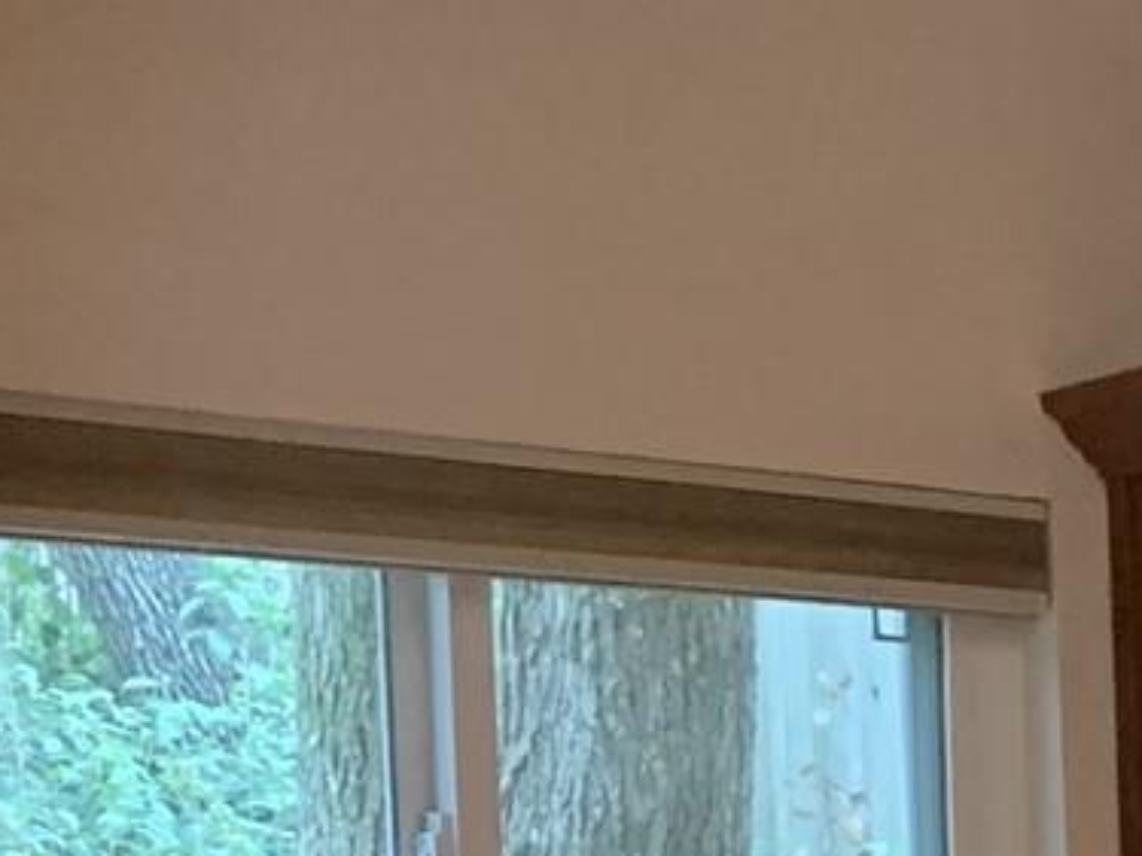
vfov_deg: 9.5
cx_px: 2080
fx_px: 4683
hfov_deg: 12.6
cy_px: 1950
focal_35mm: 142
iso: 320
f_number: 1.8
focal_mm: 4.25
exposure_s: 1/60
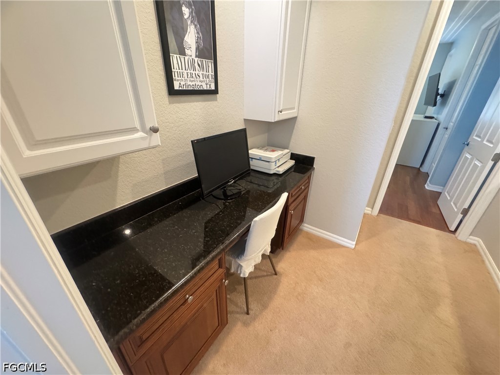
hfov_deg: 102.1
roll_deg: -1.9
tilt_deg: -25.6
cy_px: 188
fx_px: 202
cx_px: 250
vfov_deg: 85.7
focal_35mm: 14
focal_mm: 2.22
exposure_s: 1/40
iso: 1250
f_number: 2.2
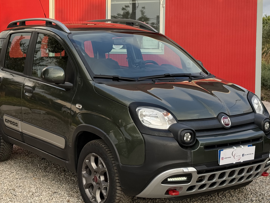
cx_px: 103
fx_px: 530
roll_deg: -1.2
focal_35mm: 68
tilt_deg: -1.8
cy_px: 82
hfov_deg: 28.5
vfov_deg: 21.6
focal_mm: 6.76
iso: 80
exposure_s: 1/906
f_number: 1.78
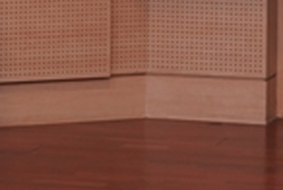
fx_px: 2710
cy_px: -288
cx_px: 112
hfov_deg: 6.0
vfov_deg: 3.9
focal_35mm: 344
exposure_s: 1/160
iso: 1000
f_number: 4
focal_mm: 63
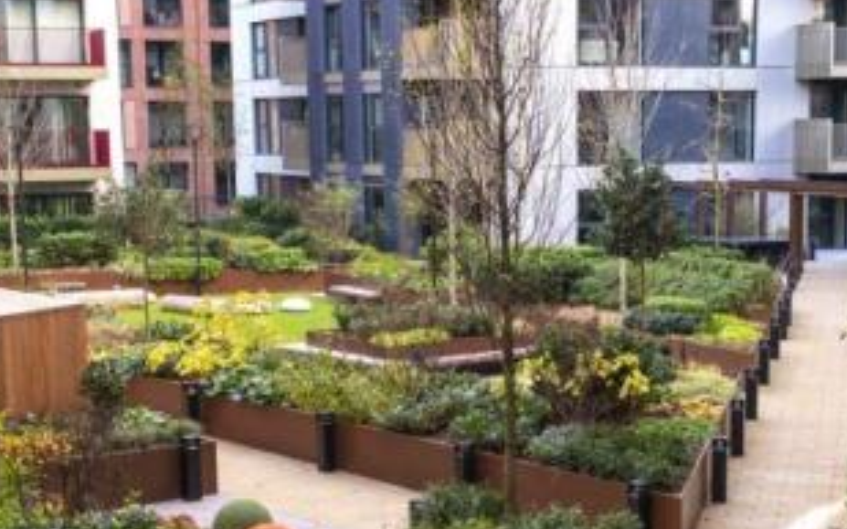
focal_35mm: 74
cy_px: 440
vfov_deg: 17.4
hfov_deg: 27.8
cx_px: 517
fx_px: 1708
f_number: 13
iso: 400
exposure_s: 1/8
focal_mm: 47.3
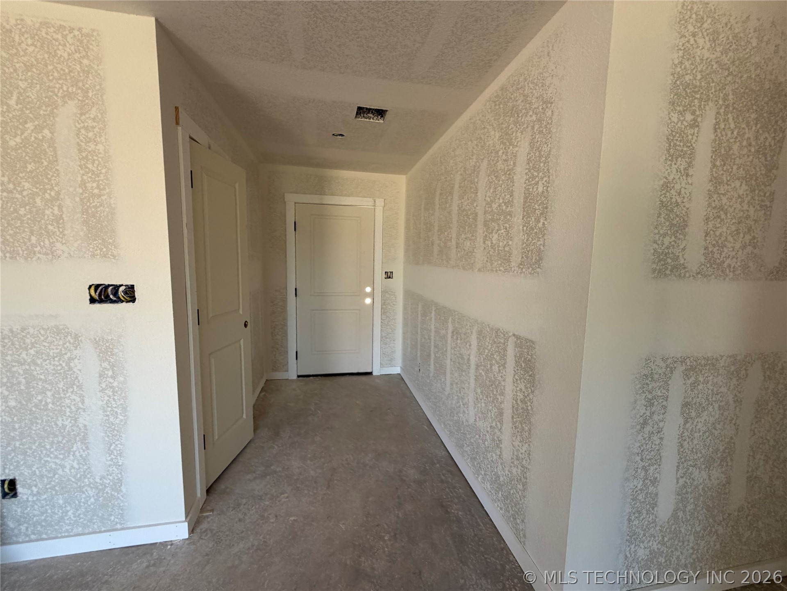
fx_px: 318
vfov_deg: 85.7
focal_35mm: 14
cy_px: 296
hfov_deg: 102.1
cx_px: 394
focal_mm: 2.22
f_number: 2.2
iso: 200
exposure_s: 1/121
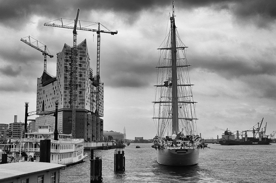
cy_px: 92
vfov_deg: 26.9
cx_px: 138
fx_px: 383
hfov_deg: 39.6
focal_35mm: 50
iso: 200
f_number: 10
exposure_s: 1/500
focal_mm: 50
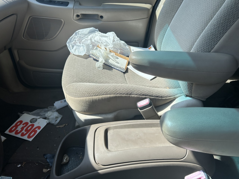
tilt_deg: -36.2
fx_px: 180
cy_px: 90
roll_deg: -4.9
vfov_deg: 53.1
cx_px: 120
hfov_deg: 67.3
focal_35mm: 26
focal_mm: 5.7
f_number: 1.5
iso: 50
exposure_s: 1/1412
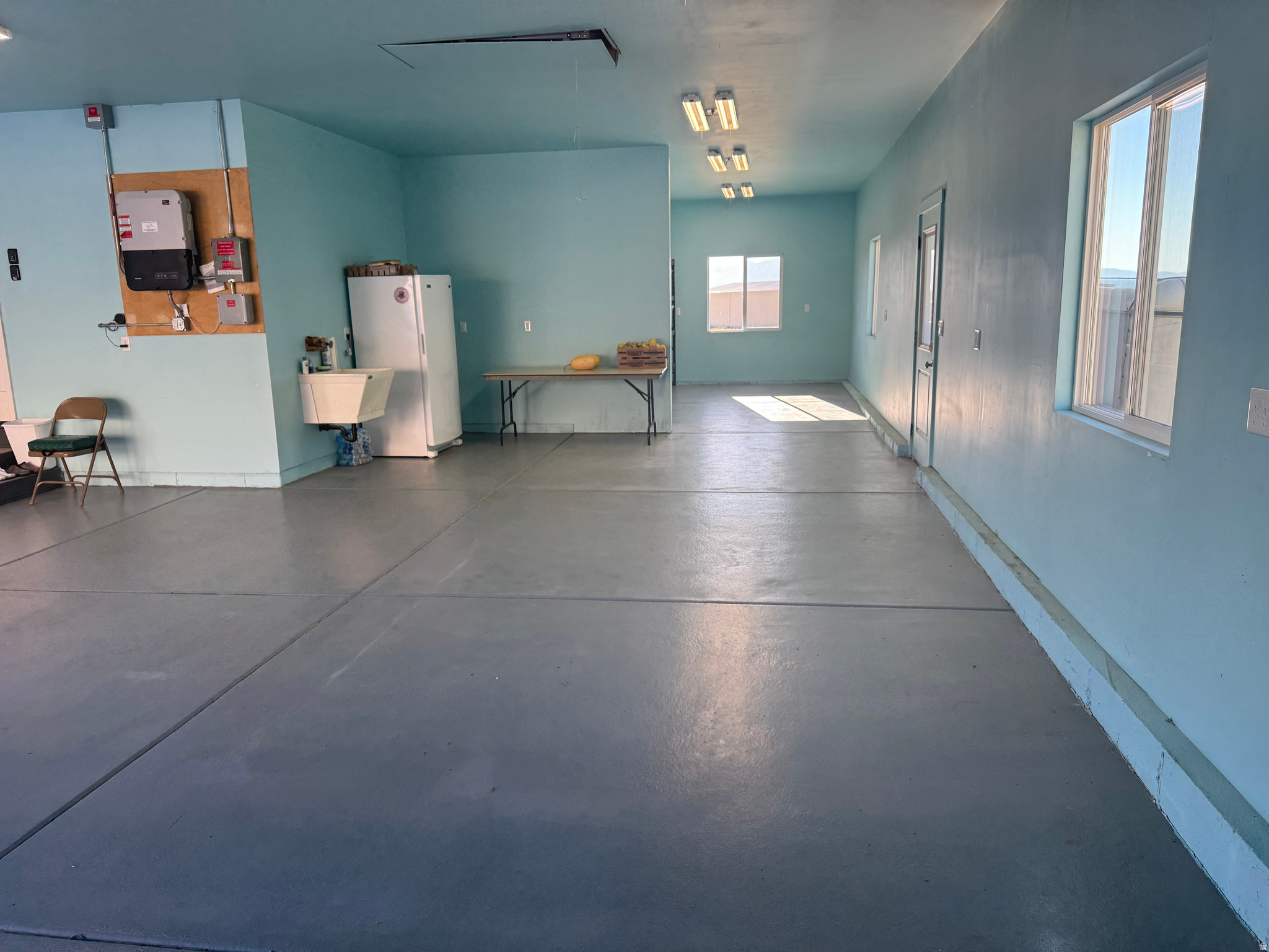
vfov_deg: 56.8
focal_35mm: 24
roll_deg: +1.2
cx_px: 634
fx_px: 880
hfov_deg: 71.6
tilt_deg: -10.8
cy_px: 476
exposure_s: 1/163
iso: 64
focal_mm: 6.76
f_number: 1.78
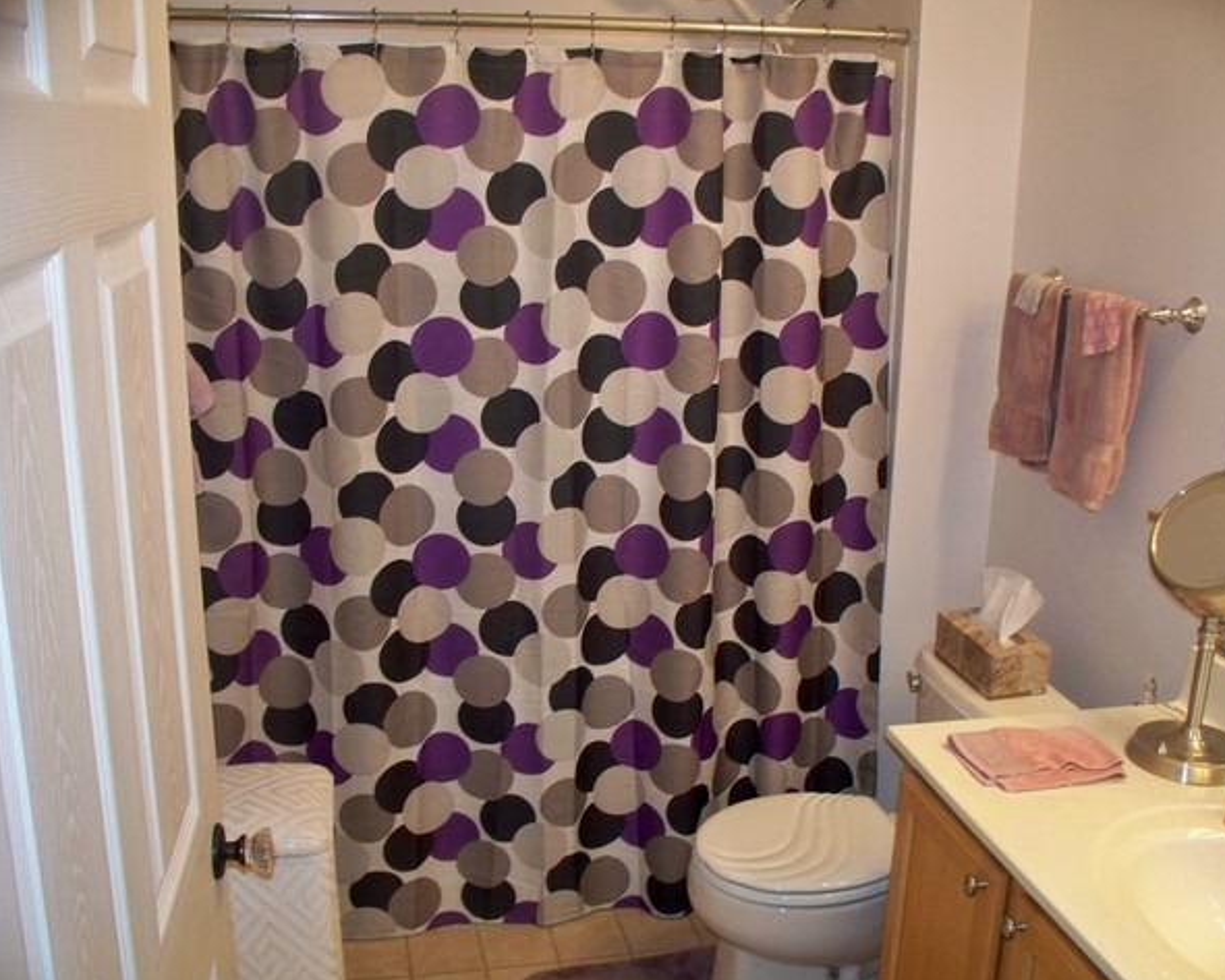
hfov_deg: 49.1
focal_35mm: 37
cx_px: 624
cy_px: 491
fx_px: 1342
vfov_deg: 40.1
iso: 200
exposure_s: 1/30
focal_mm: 7.54
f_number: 2.8
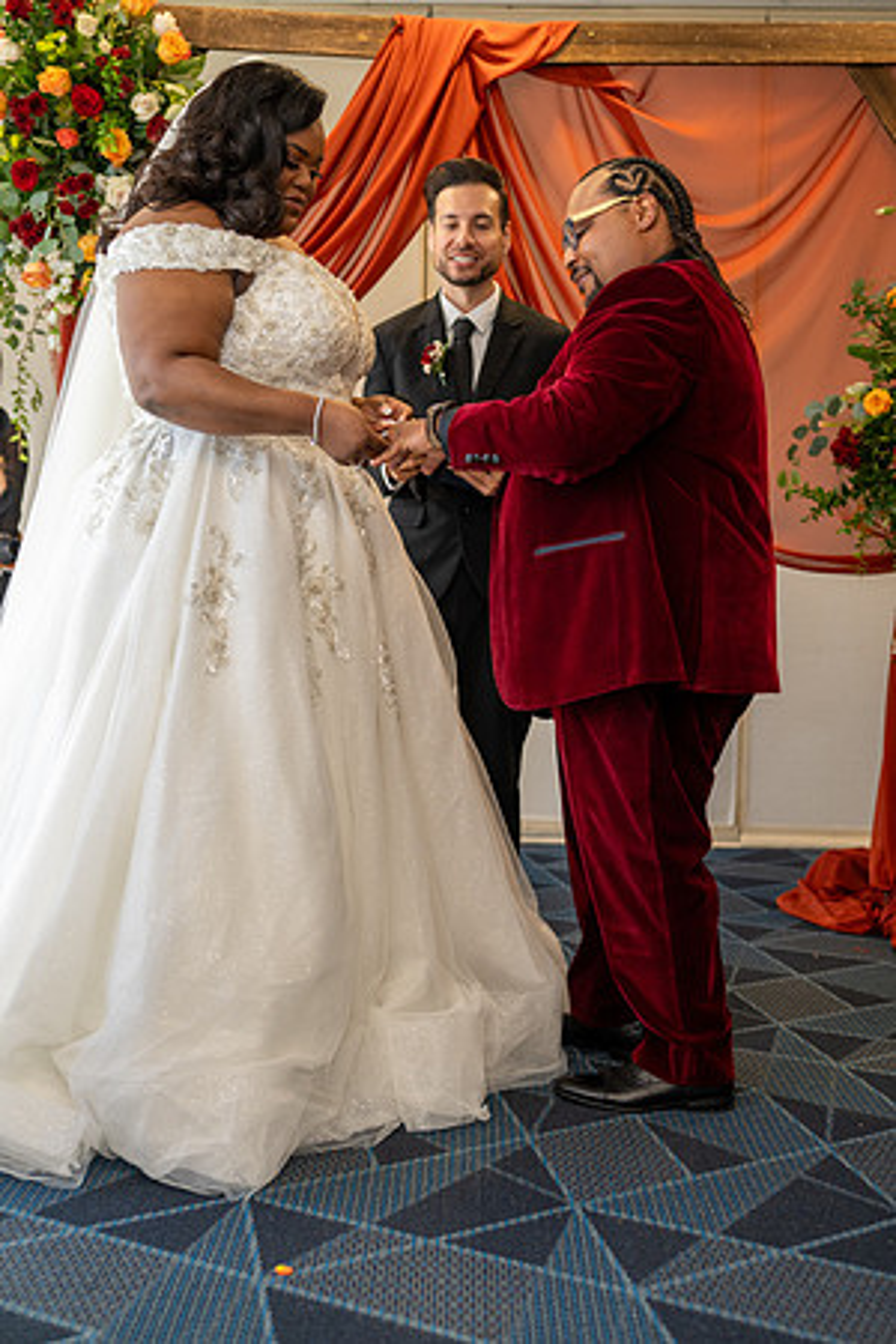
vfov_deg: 48.5
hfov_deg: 33.4
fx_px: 1493
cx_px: 448
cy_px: 672
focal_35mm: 40
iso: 640
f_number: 2.8
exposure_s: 1/125
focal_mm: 40
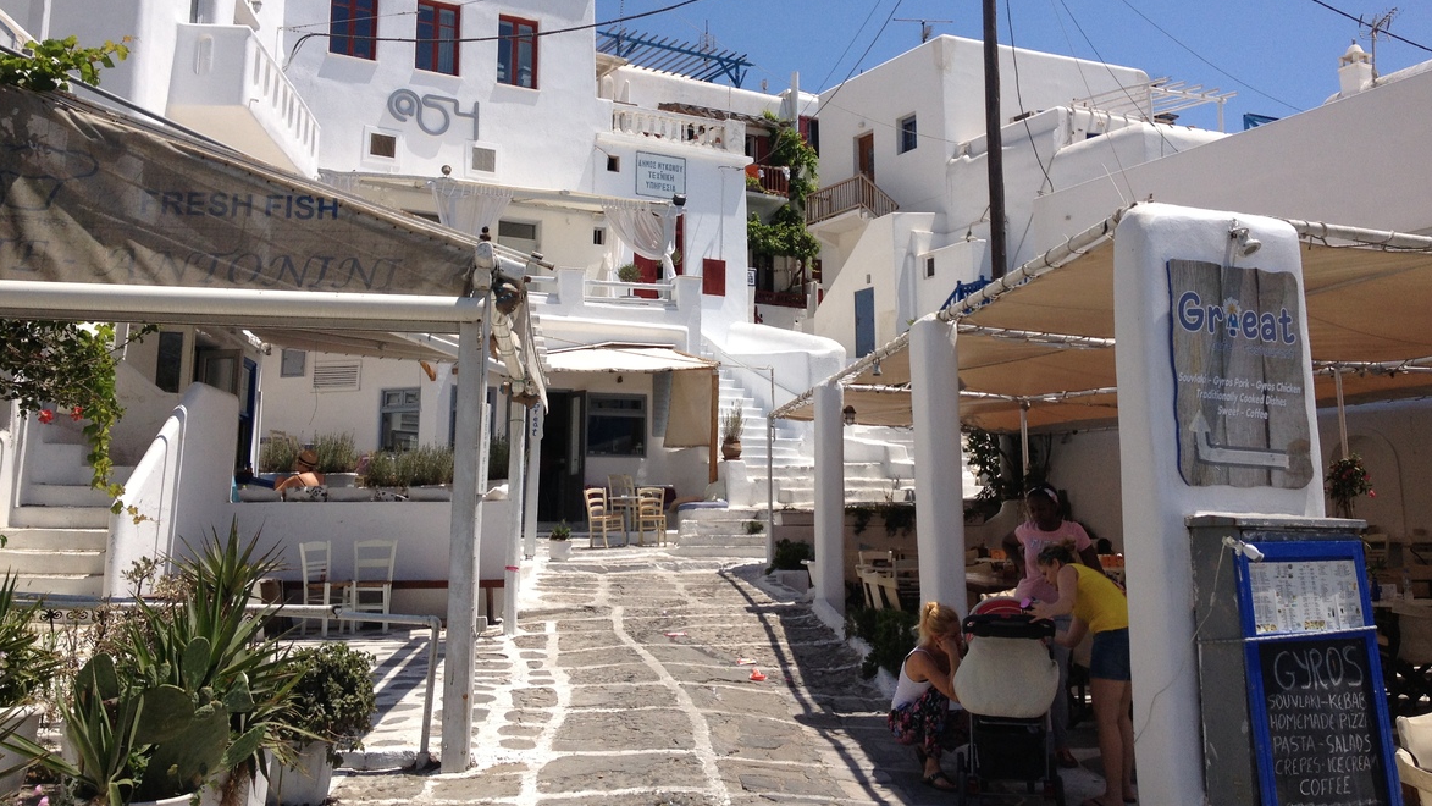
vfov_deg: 30.3
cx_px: 721
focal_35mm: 39
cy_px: 282
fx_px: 1481
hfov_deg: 51.6
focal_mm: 4.28
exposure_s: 1/2632
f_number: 2.4
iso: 50
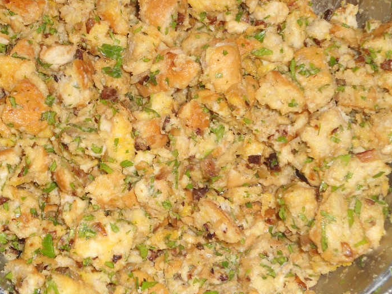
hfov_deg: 29.8
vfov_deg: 22.6
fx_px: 736
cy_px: 116
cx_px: 170
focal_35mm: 65
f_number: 3.5
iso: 80
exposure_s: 1/50
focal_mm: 7.9
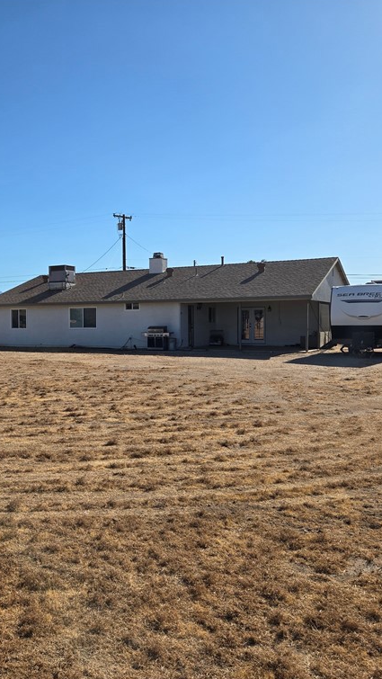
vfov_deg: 58.0
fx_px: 612
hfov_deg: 33.4
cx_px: 62
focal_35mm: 34
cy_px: 338
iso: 25
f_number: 1.8
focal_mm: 5.4
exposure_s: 1/2921
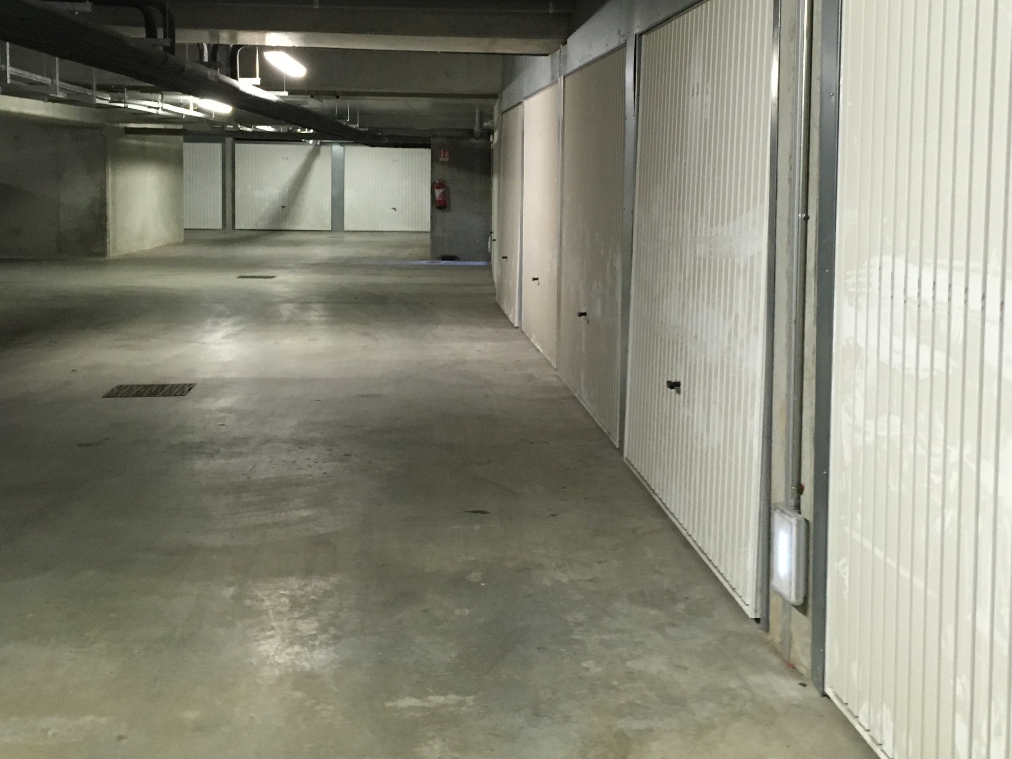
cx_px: 603
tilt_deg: -5.4
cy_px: 260
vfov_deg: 32.6
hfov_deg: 42.8
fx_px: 1286
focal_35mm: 44
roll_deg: -0.4
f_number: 2.2
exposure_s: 1/33
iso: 160
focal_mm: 4.15
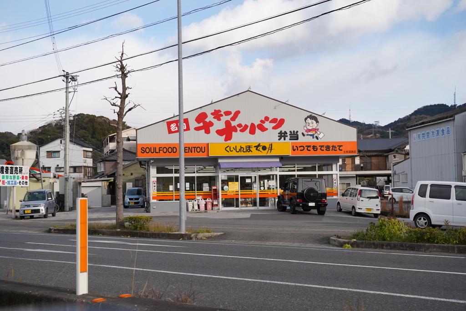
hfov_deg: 40.3
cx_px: 233
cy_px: 156
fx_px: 635
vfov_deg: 27.6
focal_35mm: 49
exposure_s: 1/640
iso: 100
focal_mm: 49
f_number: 4
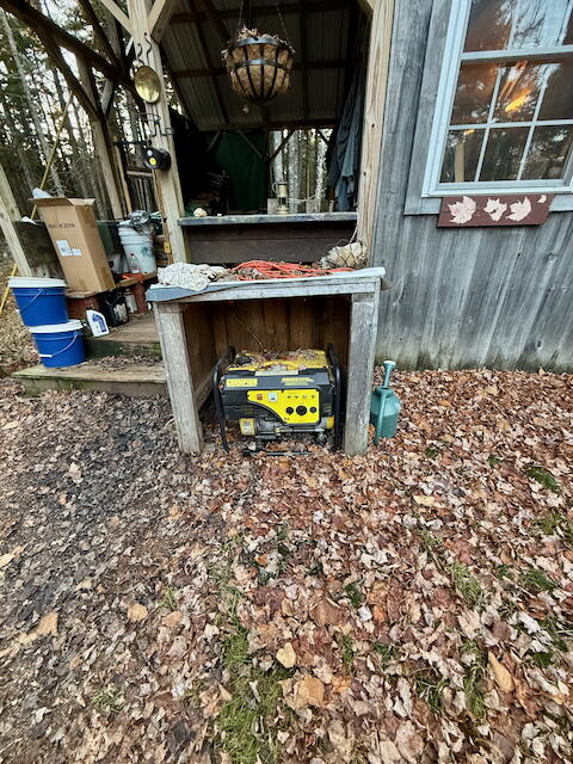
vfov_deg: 102.1
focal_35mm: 14
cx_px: 286
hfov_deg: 85.7
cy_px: 382
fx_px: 309
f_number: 2.2
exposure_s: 1/93
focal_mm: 2.22
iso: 320
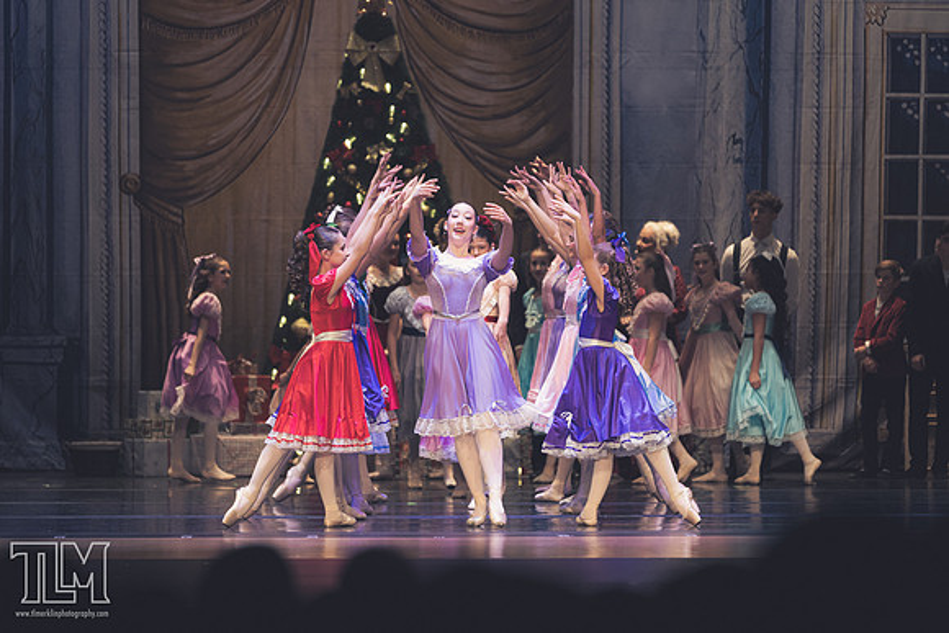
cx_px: 474
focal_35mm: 200
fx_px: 5273
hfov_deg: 10.3
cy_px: 316
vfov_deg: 6.9
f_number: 2.8
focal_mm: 200
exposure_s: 1/320
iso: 720
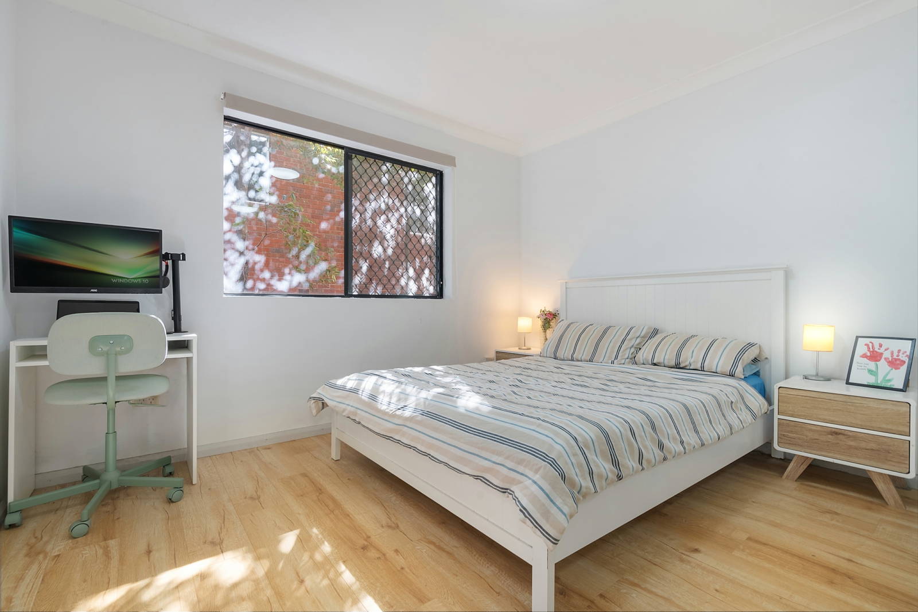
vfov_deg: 73.7
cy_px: 306
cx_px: 459
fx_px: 408
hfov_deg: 96.7
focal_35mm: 16
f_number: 11
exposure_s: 1/13
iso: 400
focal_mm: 16
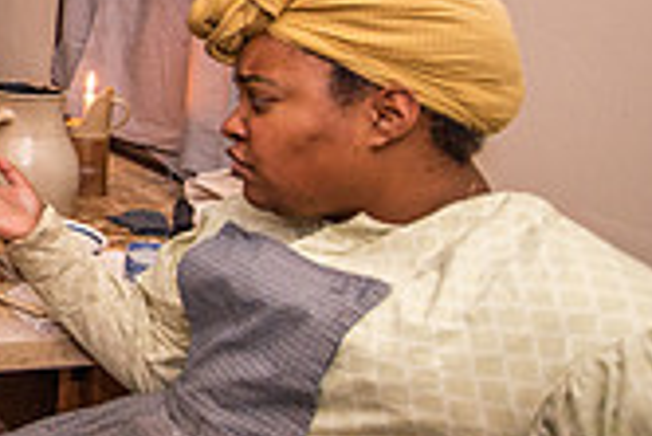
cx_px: -397
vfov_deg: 26.0
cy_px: 29
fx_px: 906
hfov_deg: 25.5
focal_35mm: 50
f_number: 2.8
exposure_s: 1/200
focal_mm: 14
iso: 800
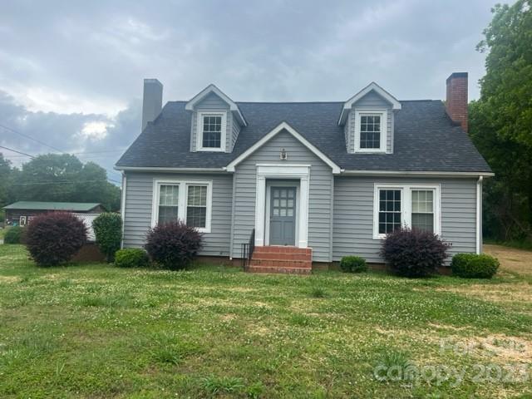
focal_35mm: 26
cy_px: 200
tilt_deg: +2.5
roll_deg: -1.3
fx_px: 400
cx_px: 266
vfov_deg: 53.1
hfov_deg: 67.3
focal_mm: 5.7
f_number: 1.5
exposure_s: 1/1808
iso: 50
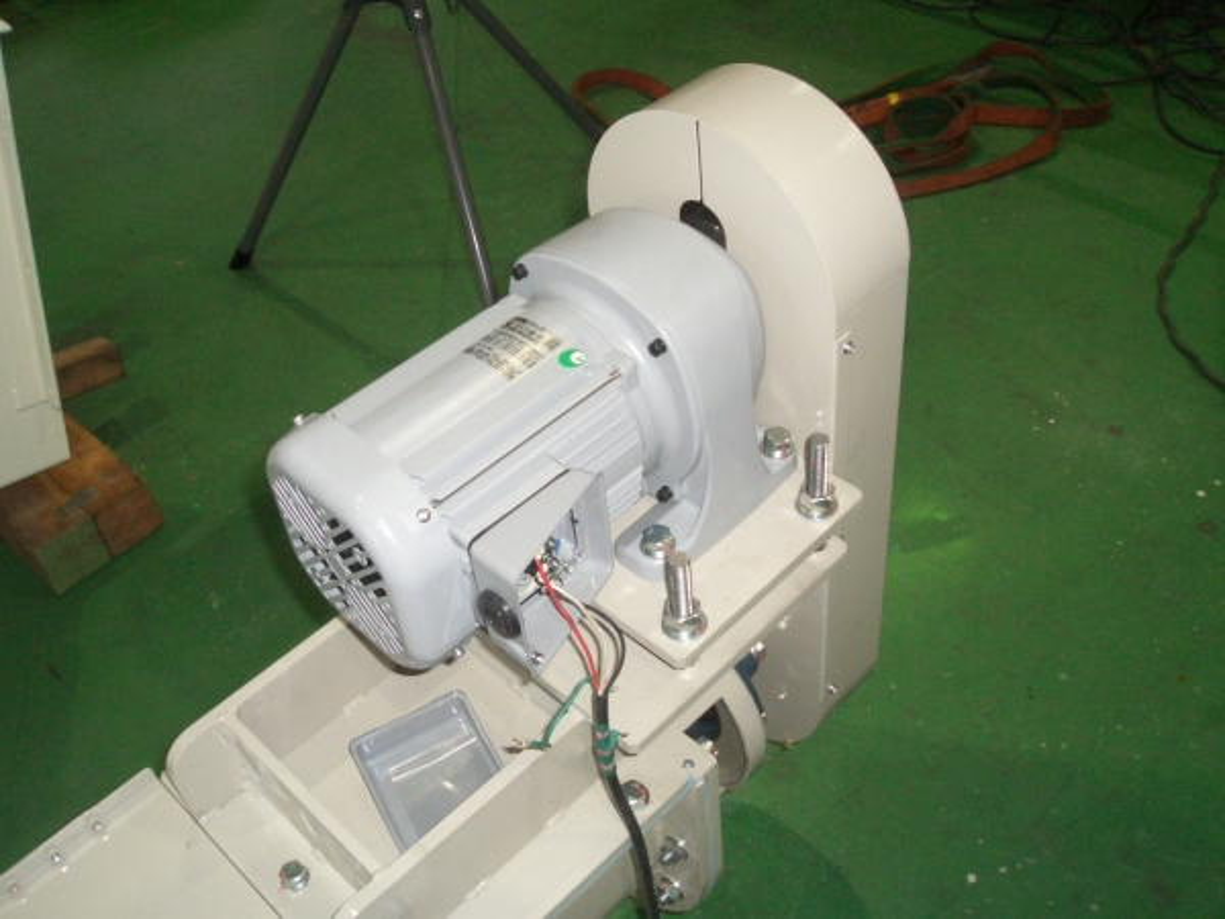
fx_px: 1274
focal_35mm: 36
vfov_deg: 39.7
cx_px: 612
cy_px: 460
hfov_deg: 51.4
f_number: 4
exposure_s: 1/40
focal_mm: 4.8
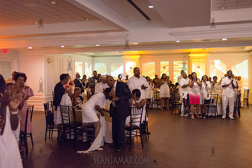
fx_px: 259
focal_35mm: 37
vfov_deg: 35.9
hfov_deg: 51.9
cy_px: 85
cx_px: 127
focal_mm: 35
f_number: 2
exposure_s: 1/160
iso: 4000
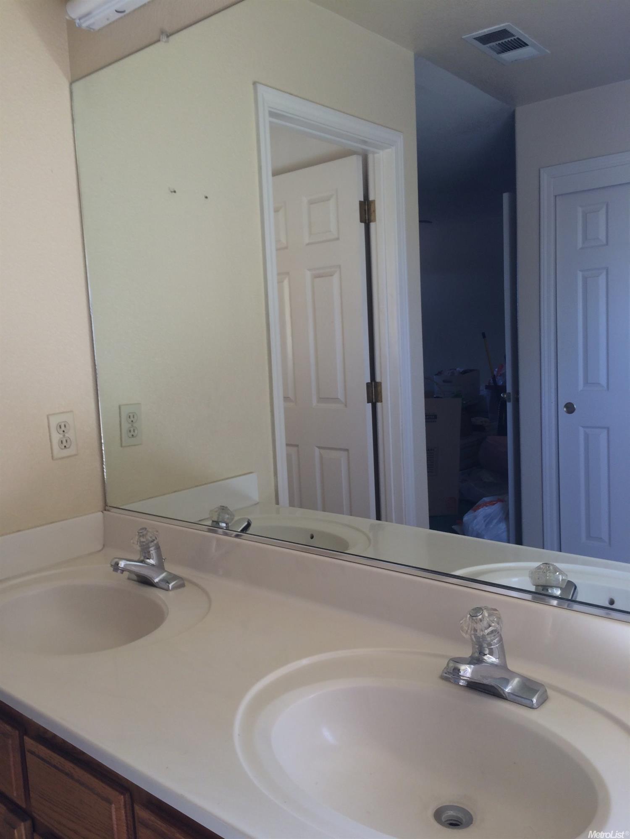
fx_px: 704
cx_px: 315
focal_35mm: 29
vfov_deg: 61.7
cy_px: 420
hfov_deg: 48.2
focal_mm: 4.15
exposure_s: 1/60
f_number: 2.2
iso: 50
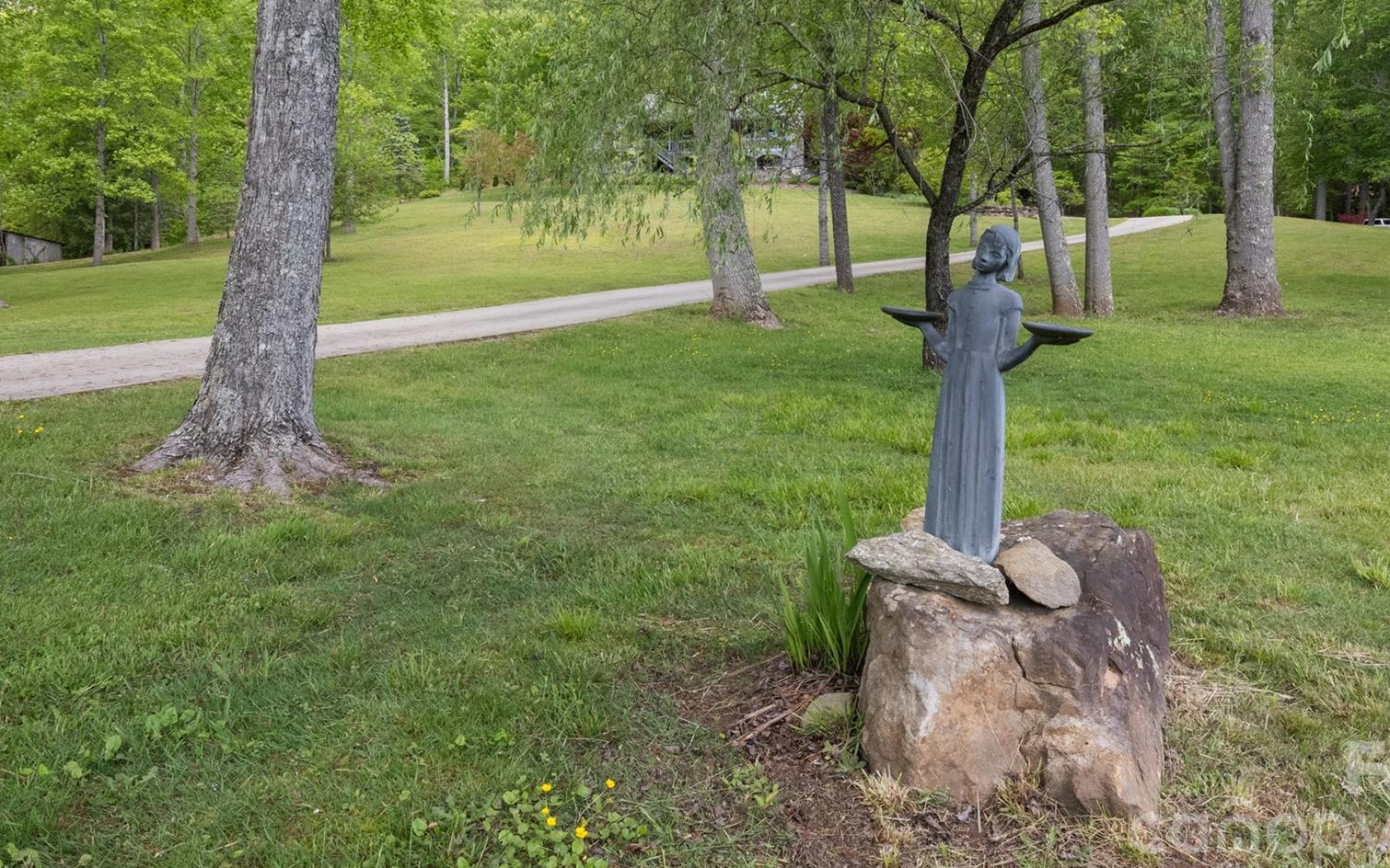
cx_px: 708
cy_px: 288
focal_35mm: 29
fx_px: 1099
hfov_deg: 64.6
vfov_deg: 42.6
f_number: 14
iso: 720
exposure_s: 1/100
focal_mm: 14
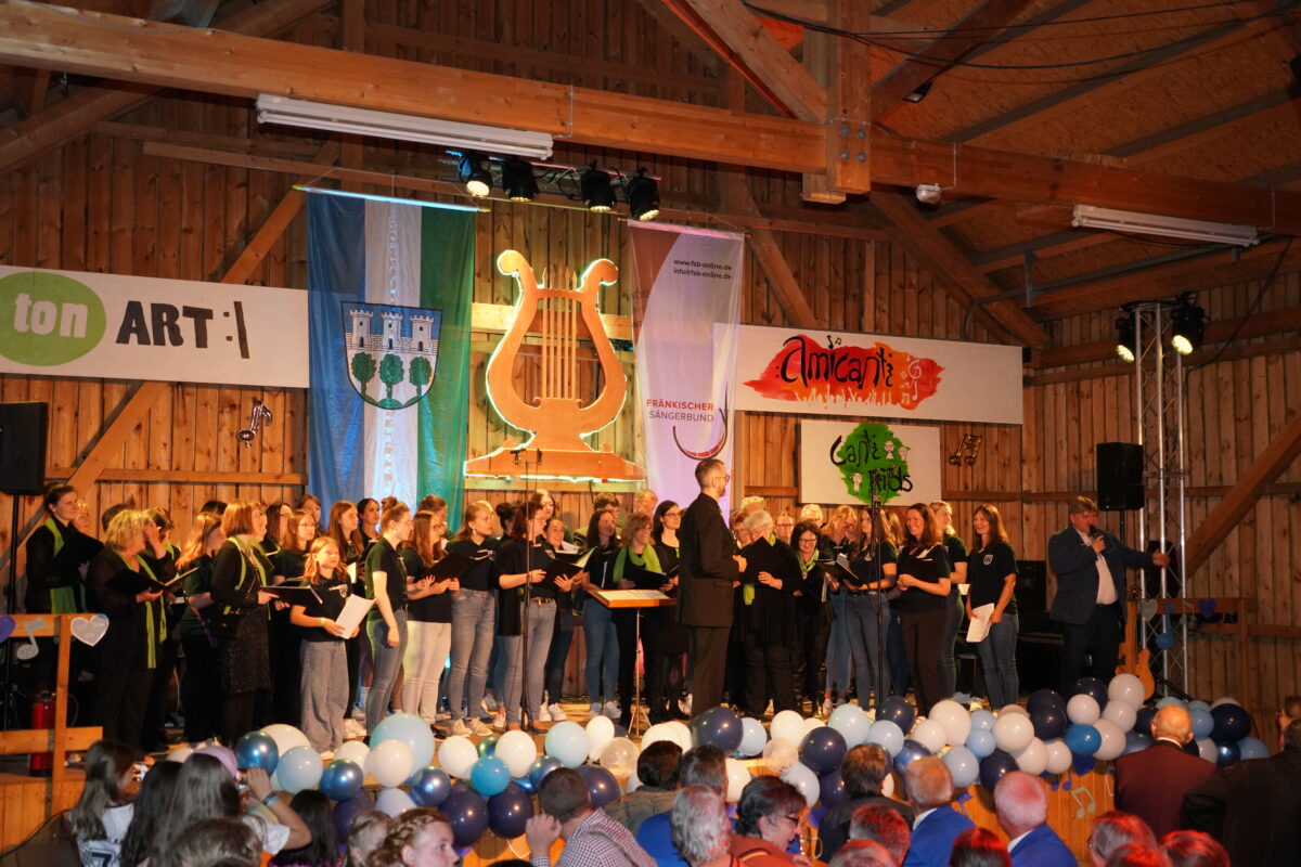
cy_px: 434
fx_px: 1373
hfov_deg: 50.7
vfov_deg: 35.1
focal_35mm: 38
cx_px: 650
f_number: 4
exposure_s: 1/160
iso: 6400
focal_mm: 38
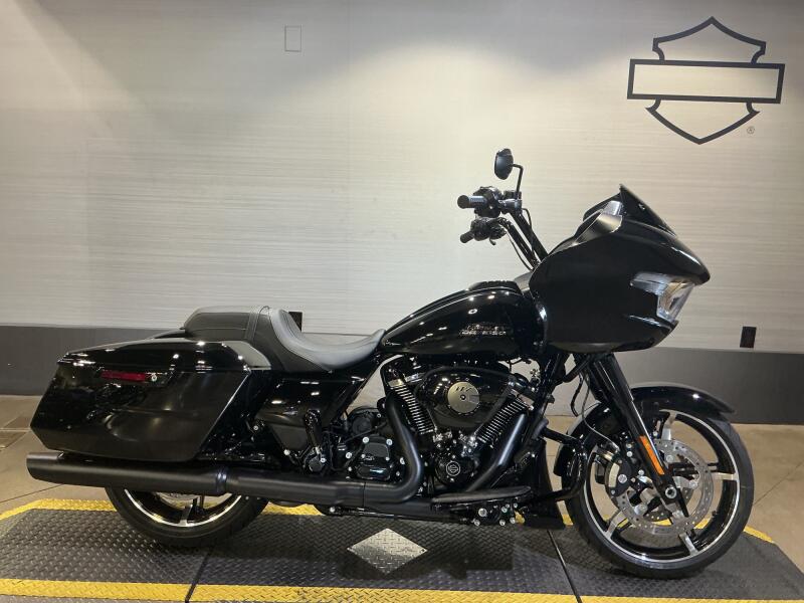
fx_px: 674
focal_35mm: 29
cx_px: 402
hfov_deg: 61.7
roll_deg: -1.9
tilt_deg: -10.7
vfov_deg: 48.2
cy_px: 302
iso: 80
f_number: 1.8
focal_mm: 3
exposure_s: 1/60
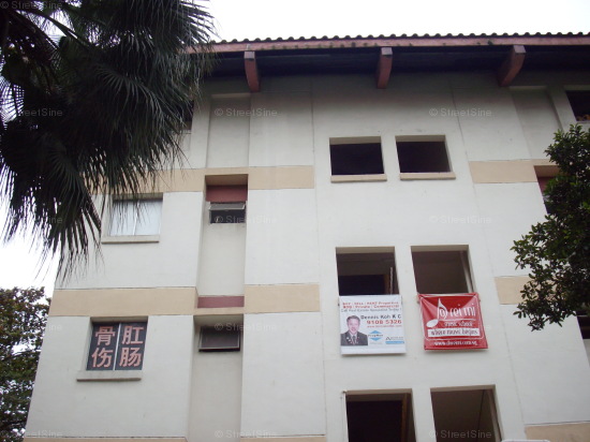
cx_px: 295
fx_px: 630
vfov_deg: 38.6
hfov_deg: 50.2
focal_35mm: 37
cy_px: 221
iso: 80
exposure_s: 1/250
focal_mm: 6.2
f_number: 5.6
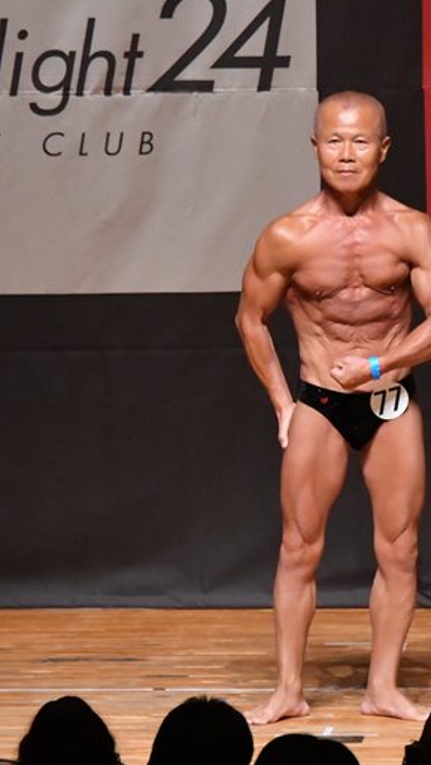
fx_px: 8665
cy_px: 382
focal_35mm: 427
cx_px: 309
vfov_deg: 5.1
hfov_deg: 2.8
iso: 10000
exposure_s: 1/400
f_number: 5.6
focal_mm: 180
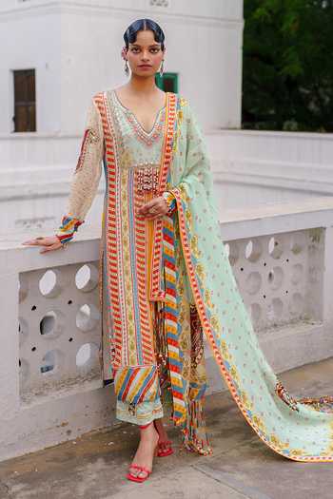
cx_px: 166
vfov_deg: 54.4
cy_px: 250
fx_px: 486
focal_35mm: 35
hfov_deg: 37.9
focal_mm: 35
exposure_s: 1/320
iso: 200
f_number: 2
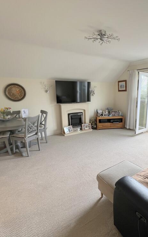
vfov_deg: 88.0
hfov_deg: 59.5
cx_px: 107
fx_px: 123
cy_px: 120
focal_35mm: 19
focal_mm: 1.57
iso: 50
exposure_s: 1/99
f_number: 1.8
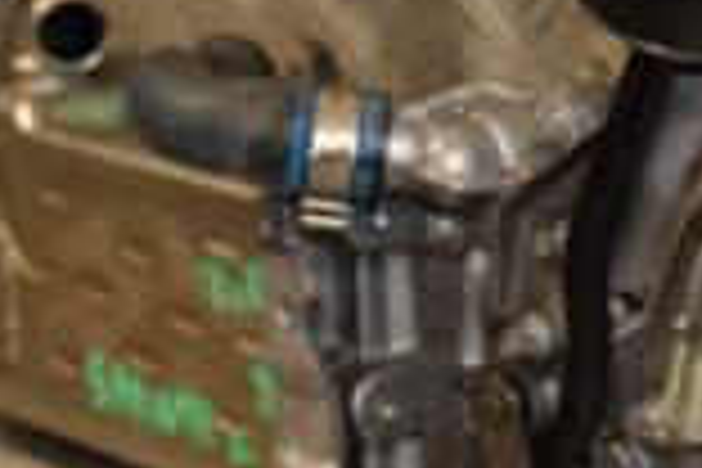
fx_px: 4719
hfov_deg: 8.5
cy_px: 220
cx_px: 662
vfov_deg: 5.7
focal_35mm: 242
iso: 800
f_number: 5
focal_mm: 42
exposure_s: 1/200
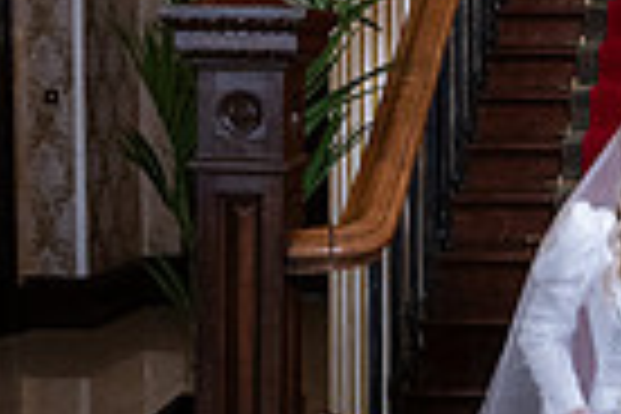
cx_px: 688
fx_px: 1742
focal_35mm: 101
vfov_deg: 13.5
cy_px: 151
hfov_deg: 19.3
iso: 1000
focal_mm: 24
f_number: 5
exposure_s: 1/160
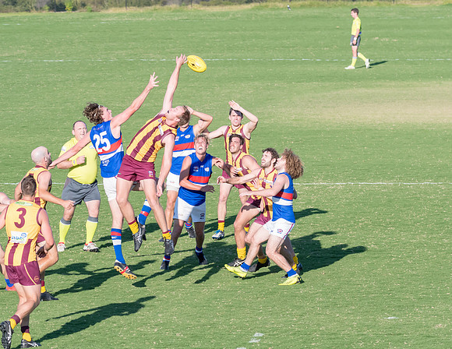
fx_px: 3632
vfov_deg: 5.5
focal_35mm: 275
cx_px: 272
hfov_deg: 7.1
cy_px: 167
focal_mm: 160
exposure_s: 1/2000
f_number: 7.1
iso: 800
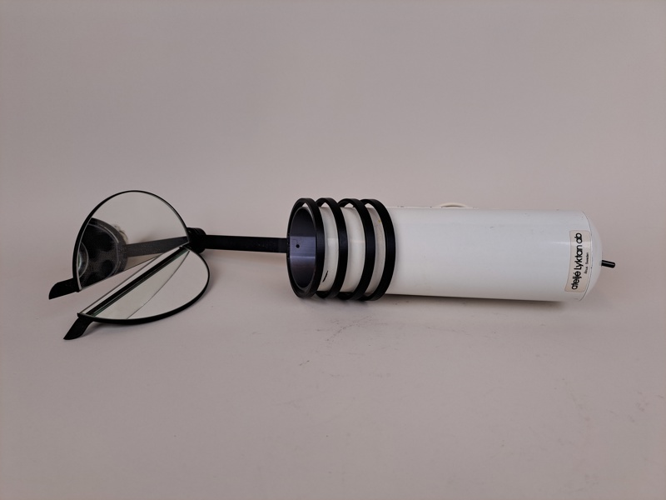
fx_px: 462
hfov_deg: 71.6
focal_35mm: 24
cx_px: 333
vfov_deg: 56.8
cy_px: 250
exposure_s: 1/100
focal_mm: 5.23
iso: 50
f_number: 1.8
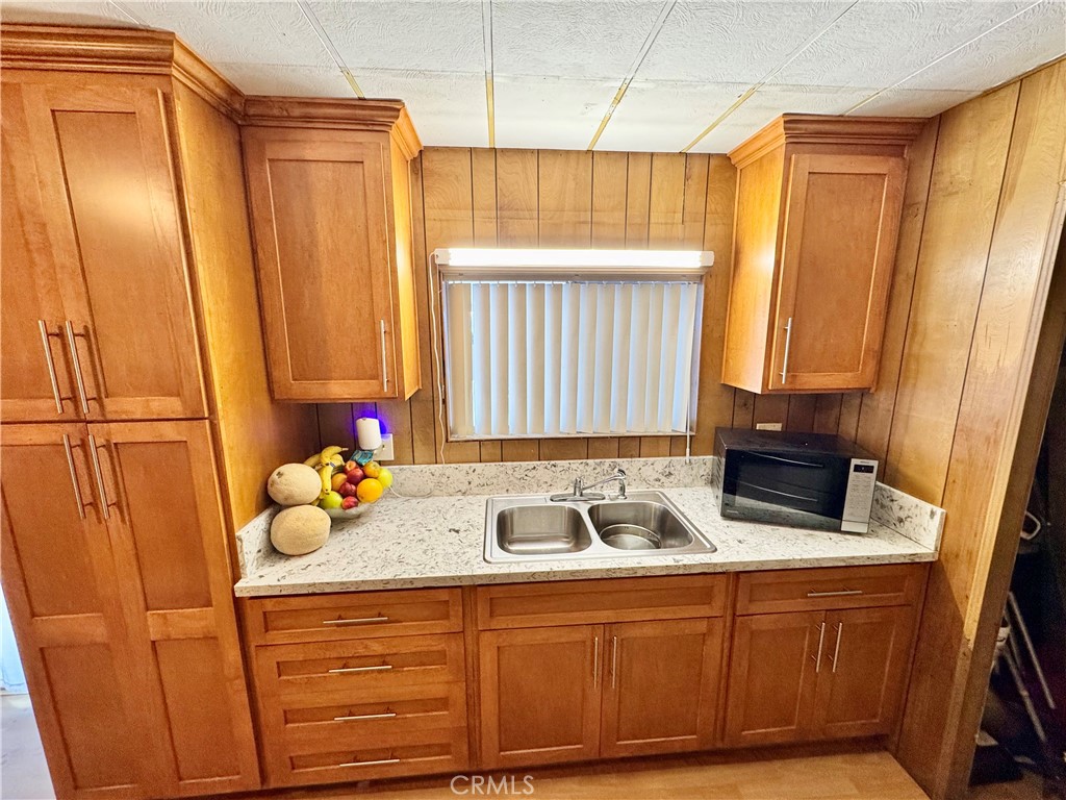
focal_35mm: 14
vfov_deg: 85.7
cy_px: 400
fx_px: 431
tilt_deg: -11.2
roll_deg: +0.1
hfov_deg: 102.1
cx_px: 533
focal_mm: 2.22
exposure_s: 1/120
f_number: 2.2
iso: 250
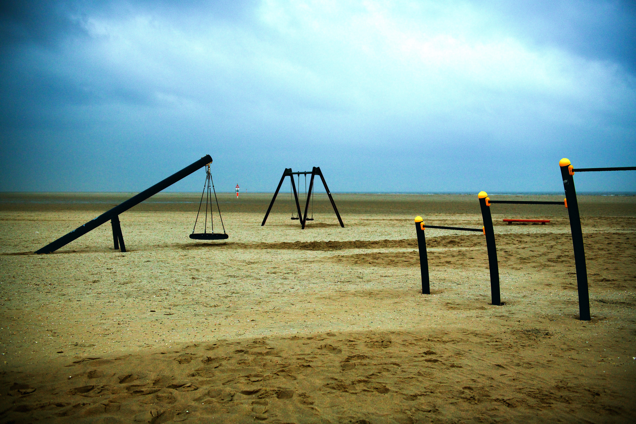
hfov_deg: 50.7
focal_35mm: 38
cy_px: 212
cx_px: 318
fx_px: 671
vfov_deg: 35.1
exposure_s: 1/250
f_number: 3.5
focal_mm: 38
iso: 200
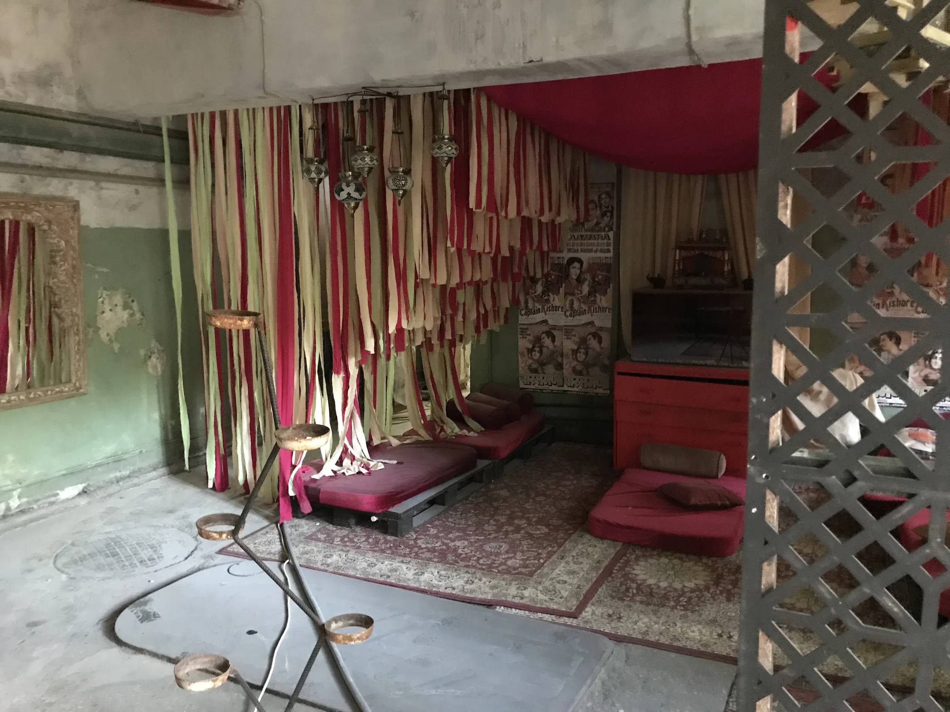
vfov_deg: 49.7
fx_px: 768
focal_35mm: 28
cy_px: 356
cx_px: 475
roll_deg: +1.4
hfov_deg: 63.4
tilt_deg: -6.5
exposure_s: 1/4
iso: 100
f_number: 1.8
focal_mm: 3.99
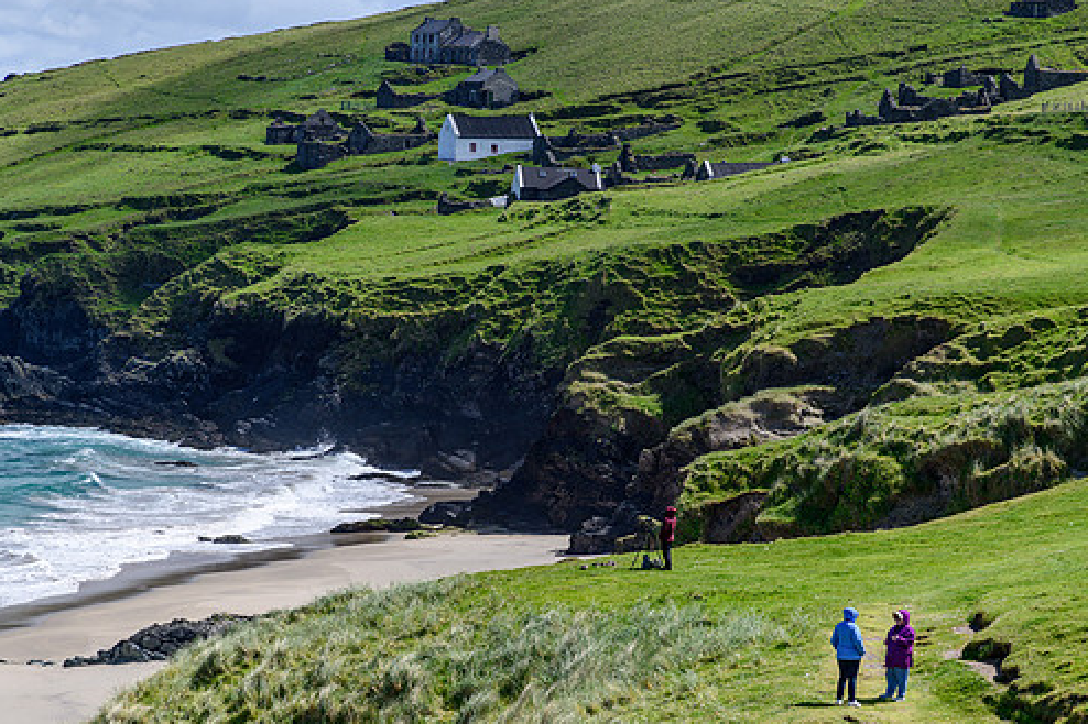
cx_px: 634
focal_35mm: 141
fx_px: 4260
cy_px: 395
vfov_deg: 9.7
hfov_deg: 14.5
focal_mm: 120
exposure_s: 1/500
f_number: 8
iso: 100
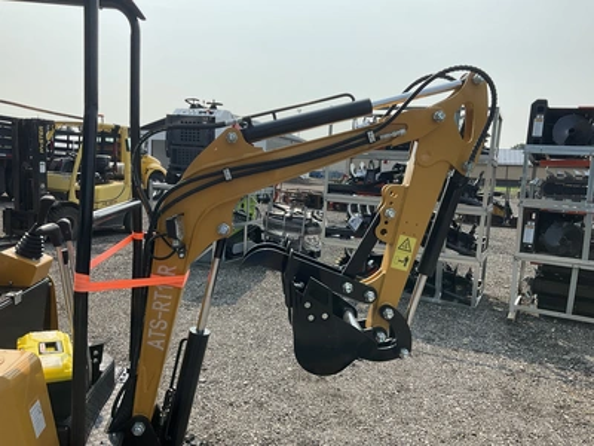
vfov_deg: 48.2
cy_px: 223
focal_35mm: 29
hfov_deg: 61.7
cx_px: 297
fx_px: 498
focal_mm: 3
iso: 25
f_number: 1.8
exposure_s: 1/2141
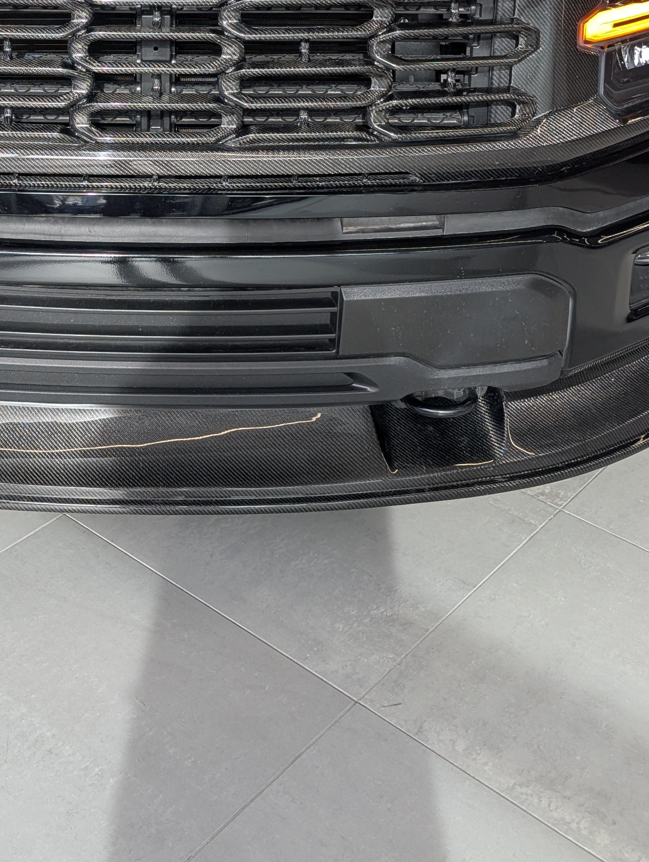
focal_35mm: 53
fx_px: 1322
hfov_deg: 27.1
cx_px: 145
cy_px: -38
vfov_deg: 32.6
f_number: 1.68
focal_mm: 6.9
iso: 26
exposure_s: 1/200
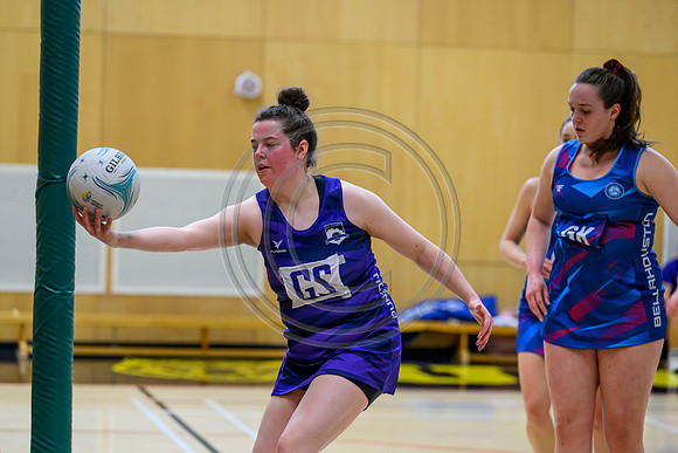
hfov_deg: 15.2
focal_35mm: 135
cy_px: 226
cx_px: 339
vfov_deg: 10.2
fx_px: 2543
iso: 4000
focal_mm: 135
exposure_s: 1/1000
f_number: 3.2
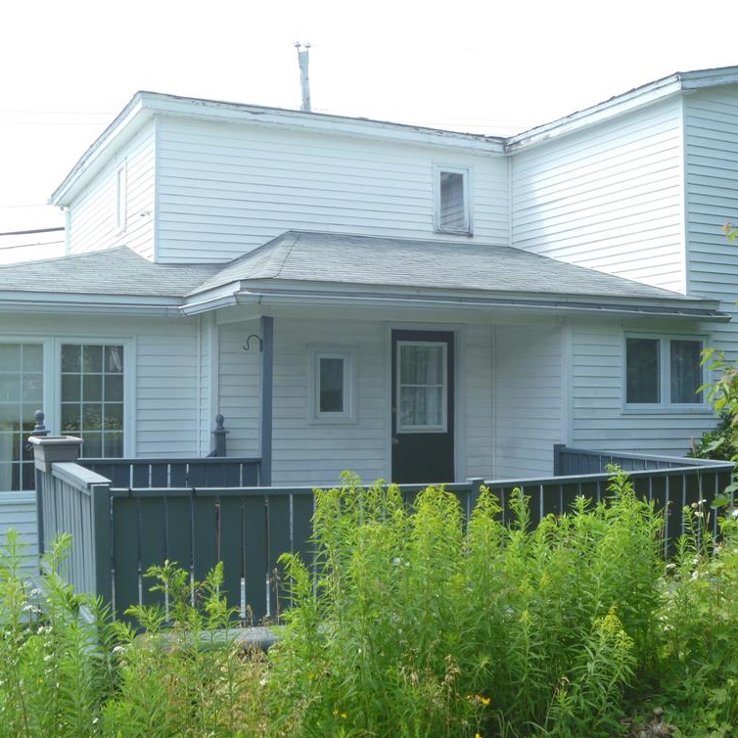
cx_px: 356
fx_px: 1013
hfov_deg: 40.0
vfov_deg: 40.0
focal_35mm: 42
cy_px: 374
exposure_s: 1/250
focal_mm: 6.3
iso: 80
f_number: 3.5
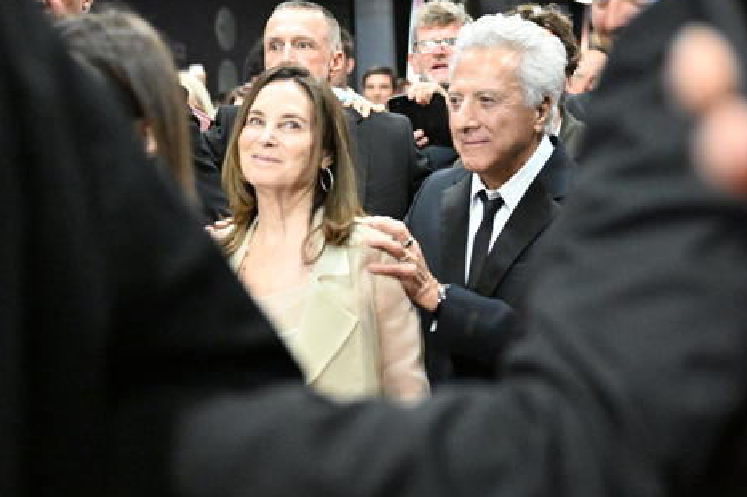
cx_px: 401
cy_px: 267
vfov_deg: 20.0
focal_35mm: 68
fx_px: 1410
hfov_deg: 29.7
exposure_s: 1/800
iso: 20000
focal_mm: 46
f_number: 2.8
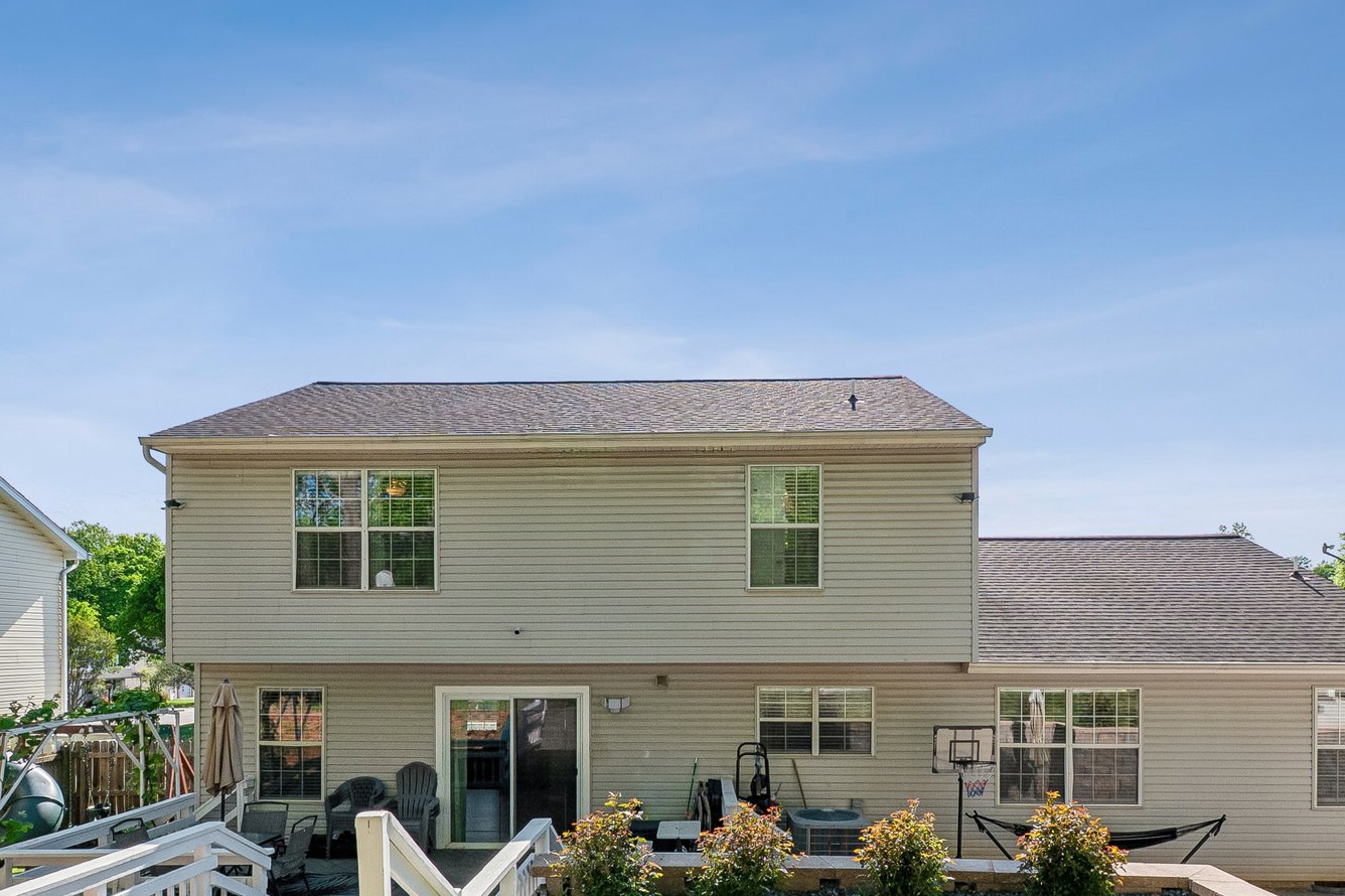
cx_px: 669
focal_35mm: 23
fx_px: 859
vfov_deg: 52.9
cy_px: 662
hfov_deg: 76.1
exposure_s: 1/1000
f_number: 8
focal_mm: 10
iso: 400
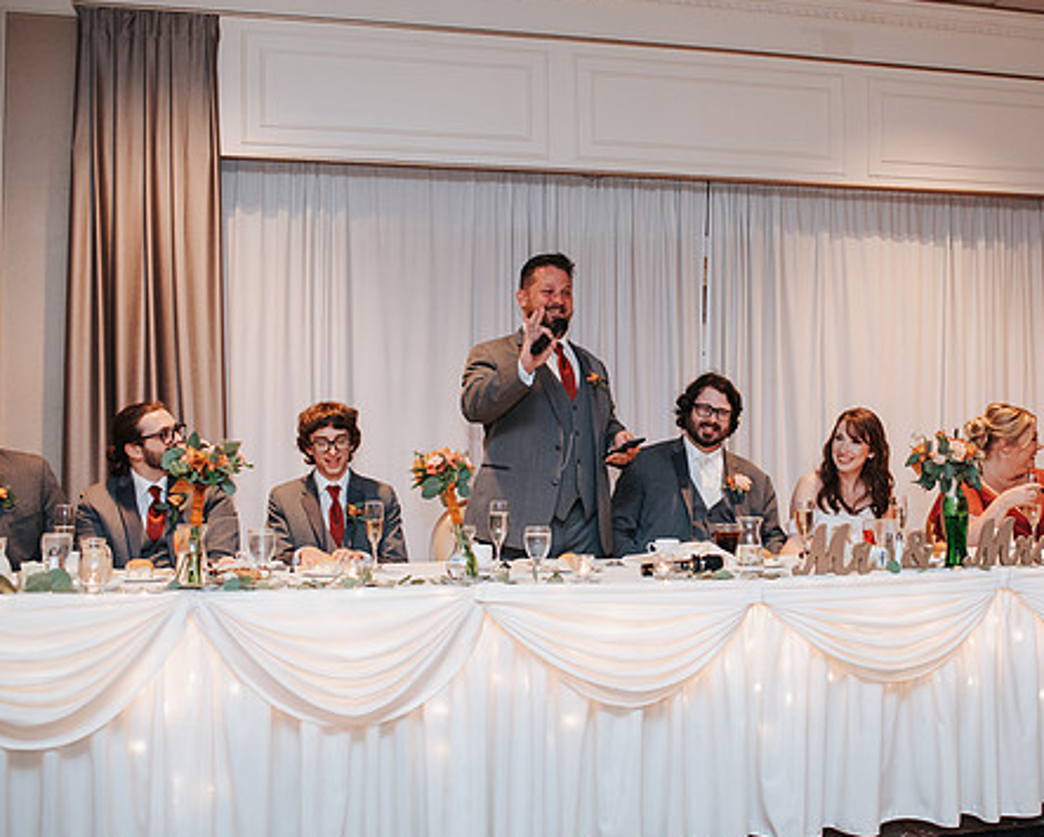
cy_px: 404
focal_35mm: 43
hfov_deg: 42.6
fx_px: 1330
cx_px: 641
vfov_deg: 34.9
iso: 1000
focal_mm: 35
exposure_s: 1/160
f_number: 2.8
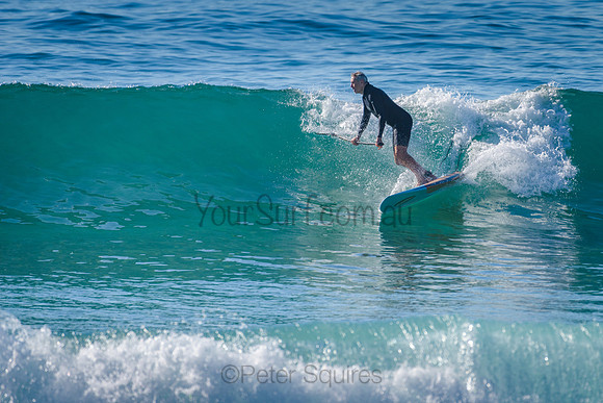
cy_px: 162
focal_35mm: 613
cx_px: 370
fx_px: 10267
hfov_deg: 3.4
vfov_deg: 2.2
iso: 220
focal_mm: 500
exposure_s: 1/2000
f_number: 5.6
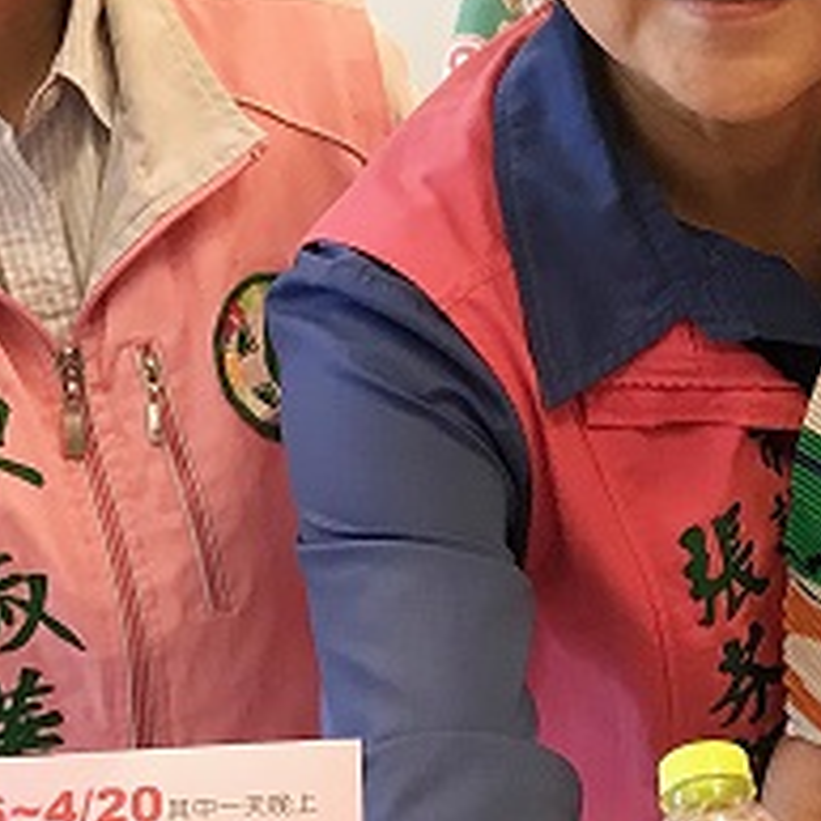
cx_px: 1336
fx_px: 3435
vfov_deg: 13.6
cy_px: 651
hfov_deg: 12.7
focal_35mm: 128
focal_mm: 3.99
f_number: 1.8
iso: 40
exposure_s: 1/17
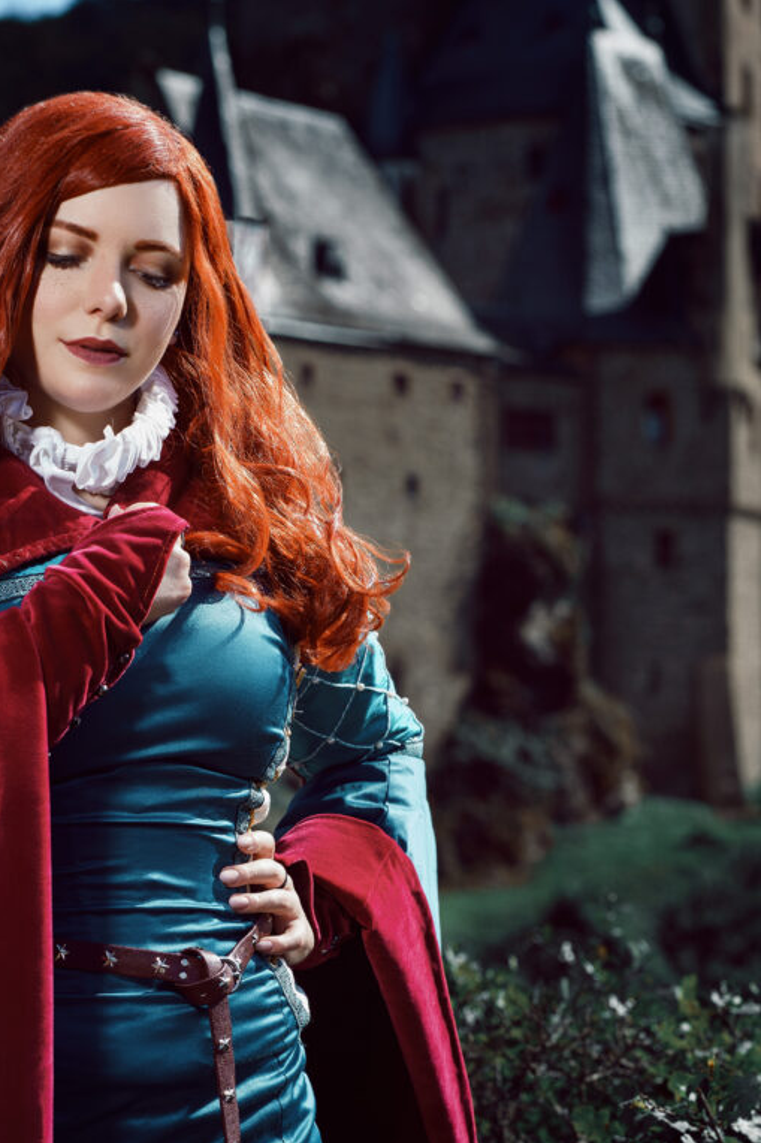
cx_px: 363
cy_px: 669
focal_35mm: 114
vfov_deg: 17.9
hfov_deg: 12.0
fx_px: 3616
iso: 50
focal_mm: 85
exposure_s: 1/160
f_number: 5.6
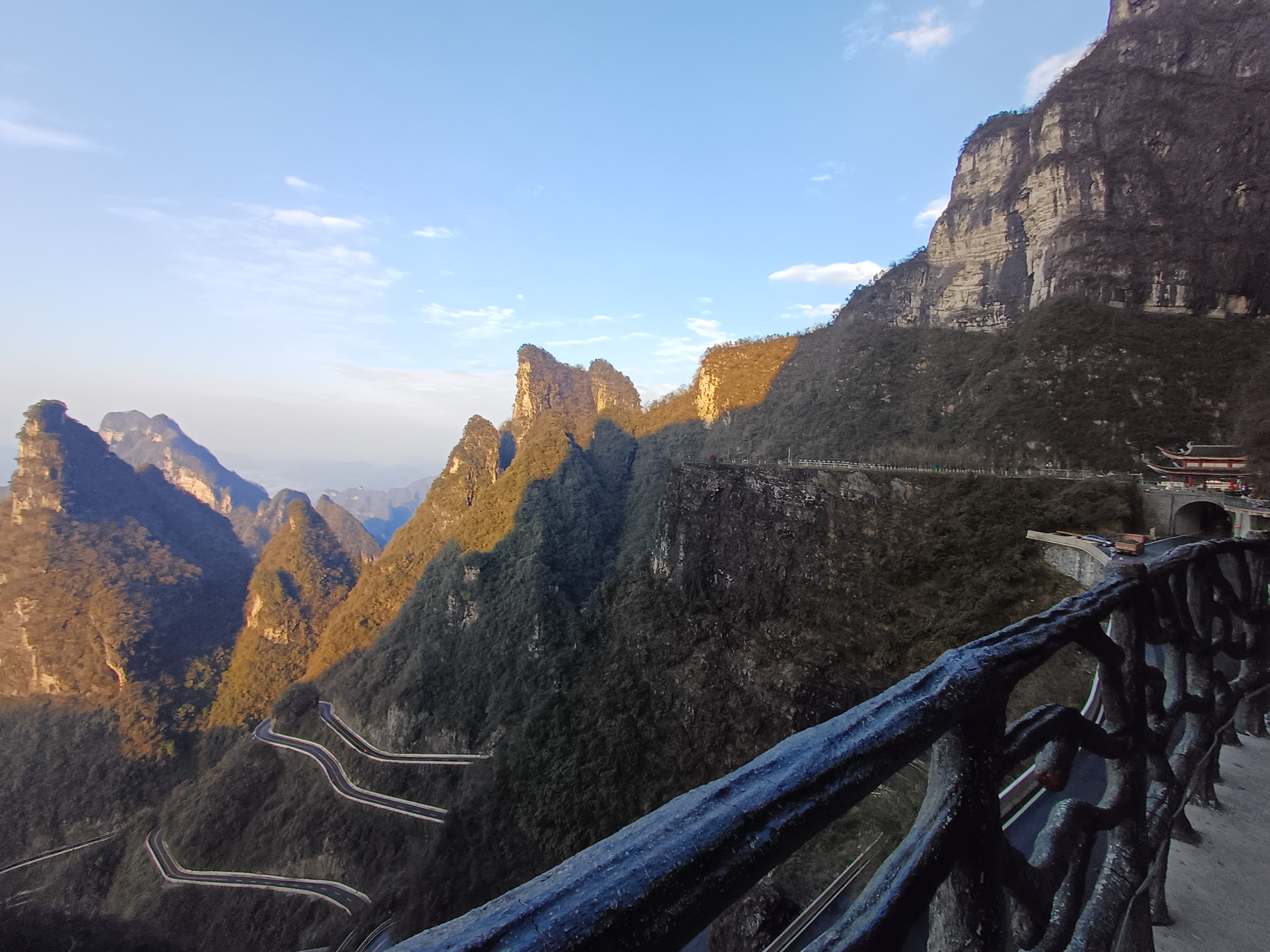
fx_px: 587
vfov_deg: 78.1
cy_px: 476
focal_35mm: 16
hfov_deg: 94.5
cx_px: 635
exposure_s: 1/246
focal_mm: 1.64
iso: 40
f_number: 2.2
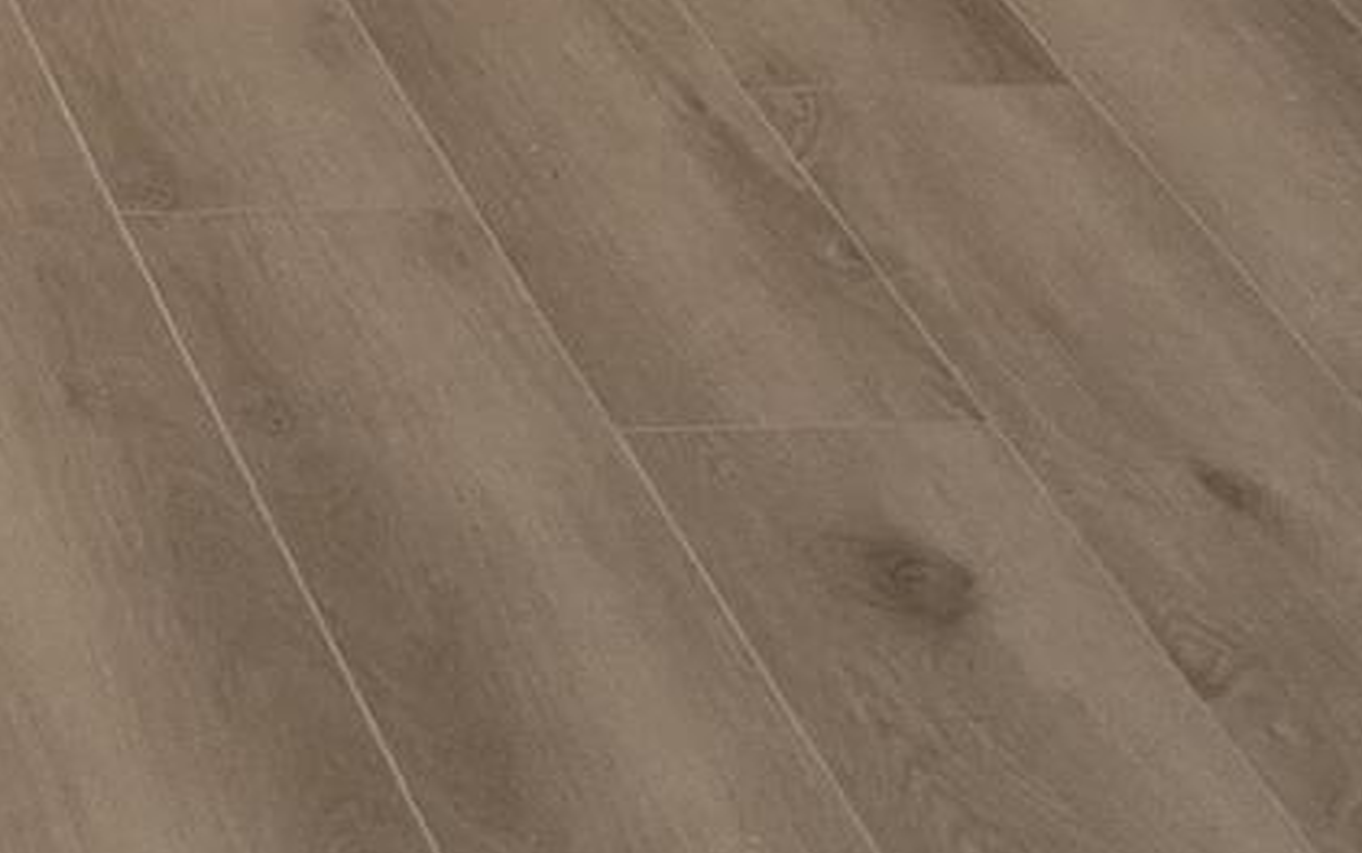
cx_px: -752
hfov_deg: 11.5
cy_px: -1881
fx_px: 6462
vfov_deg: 6.7
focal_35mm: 174
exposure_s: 1/120
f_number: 1.7
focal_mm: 6.3
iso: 640
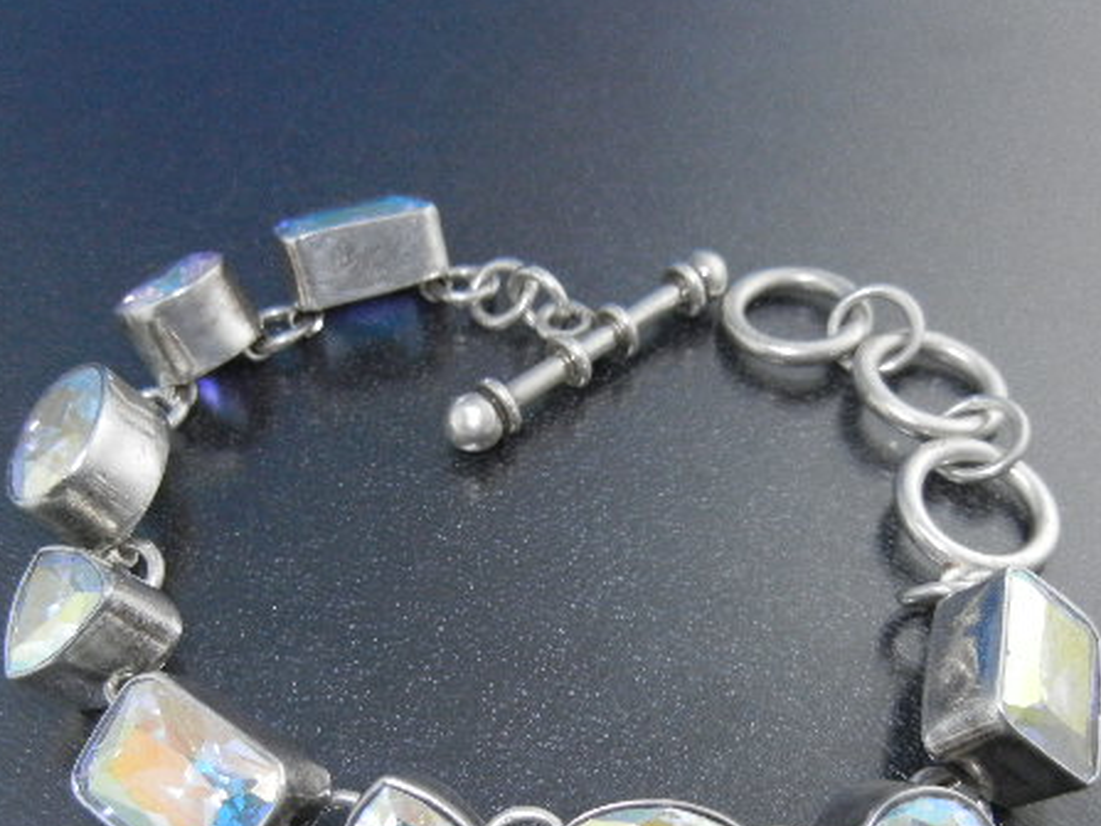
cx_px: 534
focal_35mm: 43
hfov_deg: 43.9
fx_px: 1367
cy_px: 562
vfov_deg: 33.2
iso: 750
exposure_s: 1/30
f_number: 7
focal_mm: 5.4
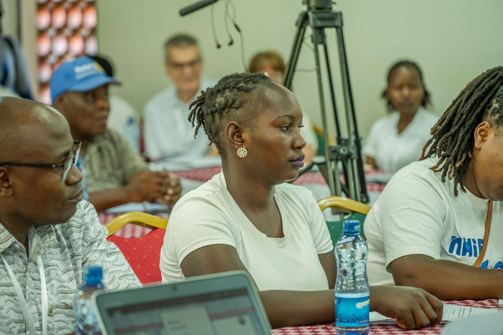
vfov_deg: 11.3
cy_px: 168
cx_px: 252
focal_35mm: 121
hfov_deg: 17.0
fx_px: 1683
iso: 2500
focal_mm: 120
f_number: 4
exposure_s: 1/100
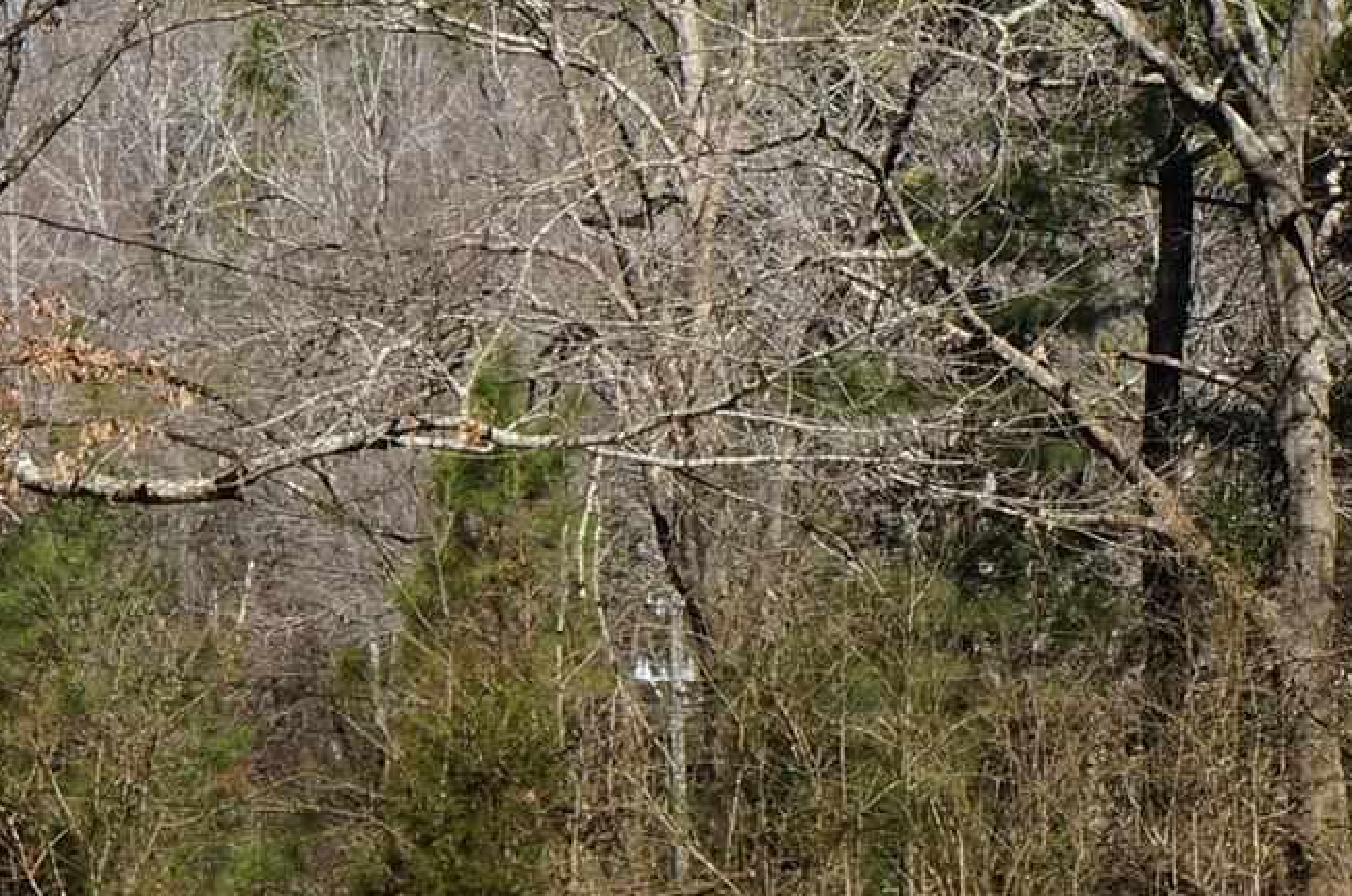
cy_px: 772
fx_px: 7381
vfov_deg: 6.9
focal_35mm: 197
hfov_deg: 10.5
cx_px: 631
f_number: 13
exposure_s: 1/100
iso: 100
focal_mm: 35
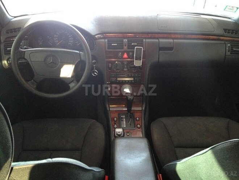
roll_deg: -0.2
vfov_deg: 42.9
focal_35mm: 33
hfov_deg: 55.4
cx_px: 120
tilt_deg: -33.3
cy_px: 90
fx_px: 228
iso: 250
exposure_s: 1/20
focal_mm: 4.12
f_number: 2.4
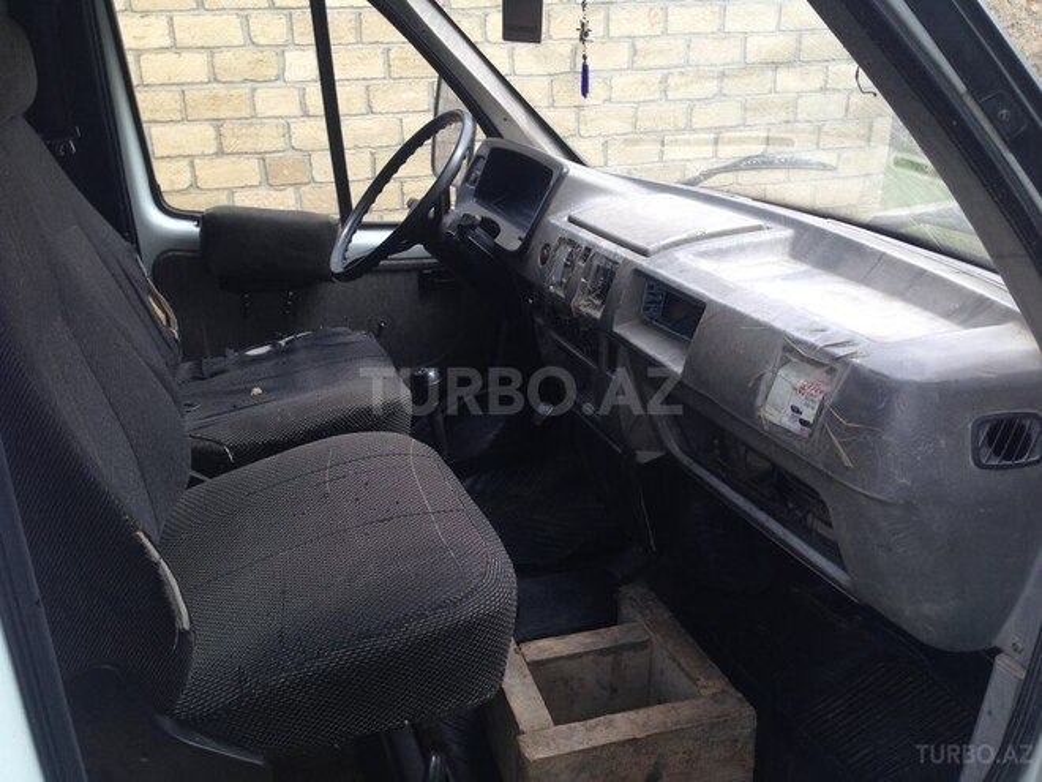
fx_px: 993
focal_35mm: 33
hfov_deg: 55.4
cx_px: 521
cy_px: 391
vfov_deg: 42.9
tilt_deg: -21.8
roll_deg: +1.9
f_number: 2.4
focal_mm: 4.12
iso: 50
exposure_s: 1/310
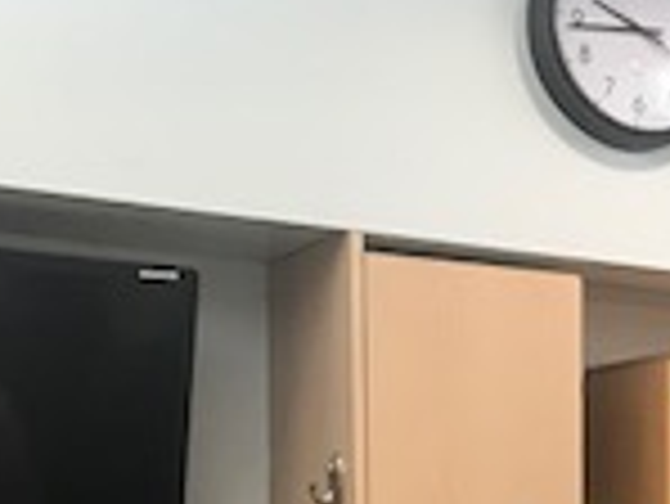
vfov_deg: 11.3
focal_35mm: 120
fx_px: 2324
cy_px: 986
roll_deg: -0.7
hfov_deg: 15.4
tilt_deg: -7.9
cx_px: 935
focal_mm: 3.99
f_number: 1.8
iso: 40
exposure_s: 1/30
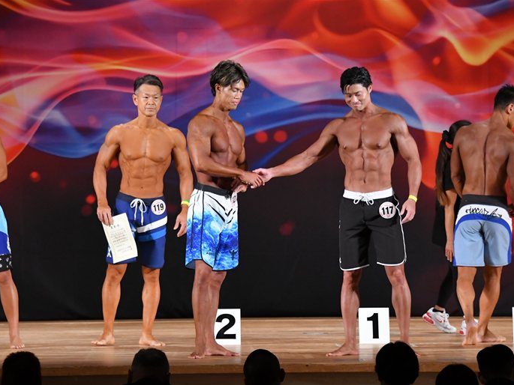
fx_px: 2955
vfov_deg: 7.5
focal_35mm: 199
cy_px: 192
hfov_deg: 9.9
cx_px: 286
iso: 3200
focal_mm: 122
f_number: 5.6
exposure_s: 1/400
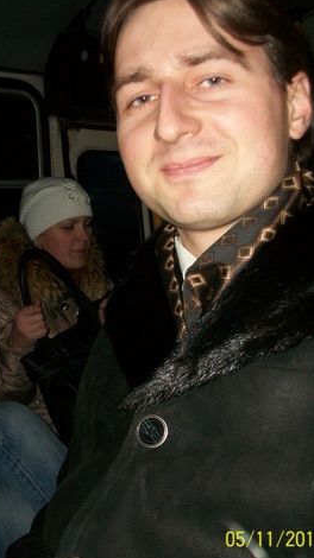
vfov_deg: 49.4
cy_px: 267
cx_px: 139
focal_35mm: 41
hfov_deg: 29.0
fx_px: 608
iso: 120
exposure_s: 1/60
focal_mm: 5.7
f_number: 2.8
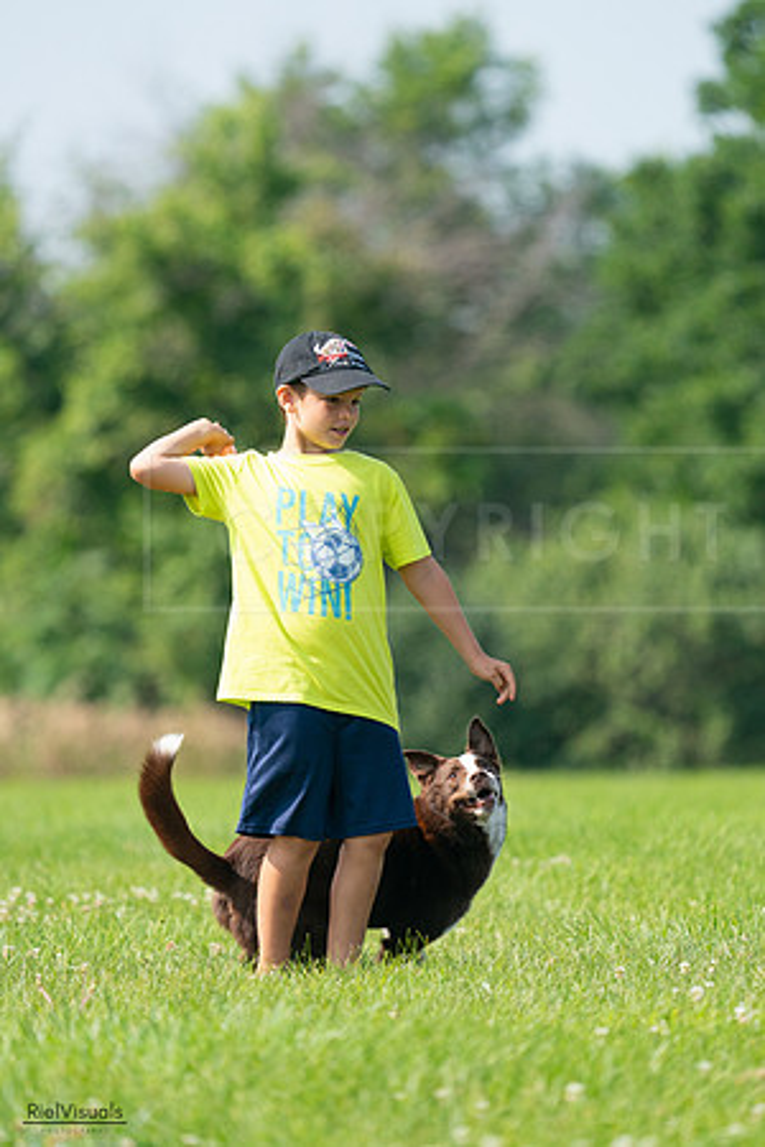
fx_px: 13801
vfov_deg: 4.8
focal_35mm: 433
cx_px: 382
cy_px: 574
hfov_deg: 3.2
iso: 2000
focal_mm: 433
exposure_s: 1/4000
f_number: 6.3
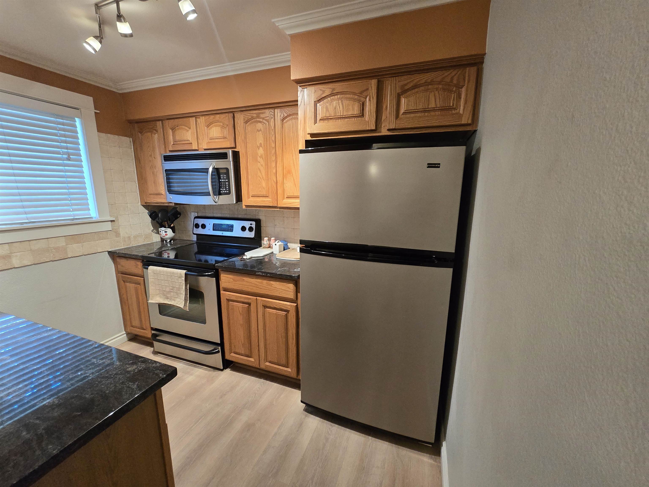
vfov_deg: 89.9
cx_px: 324
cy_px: 244
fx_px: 244
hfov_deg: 106.2
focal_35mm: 13
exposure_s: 1/60
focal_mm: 2.2
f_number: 2.2
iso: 640
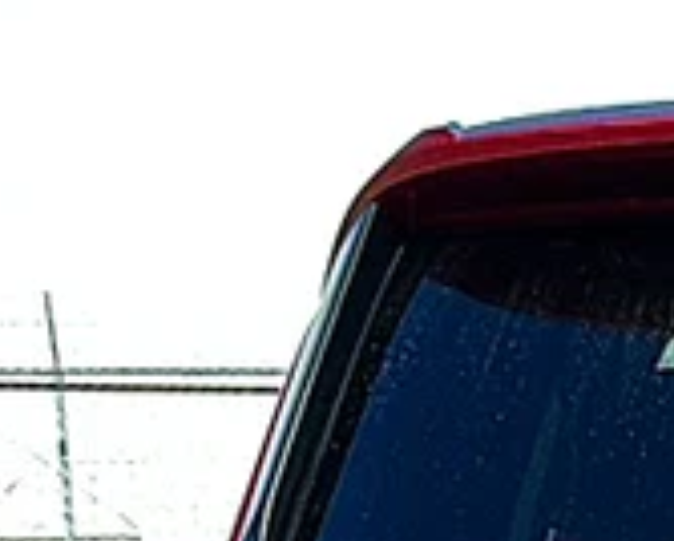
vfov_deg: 9.7
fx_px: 3016
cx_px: 1187
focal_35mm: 151
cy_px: 1015
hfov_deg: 11.8
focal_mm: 6.86
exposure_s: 1/3745
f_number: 1.78
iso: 80
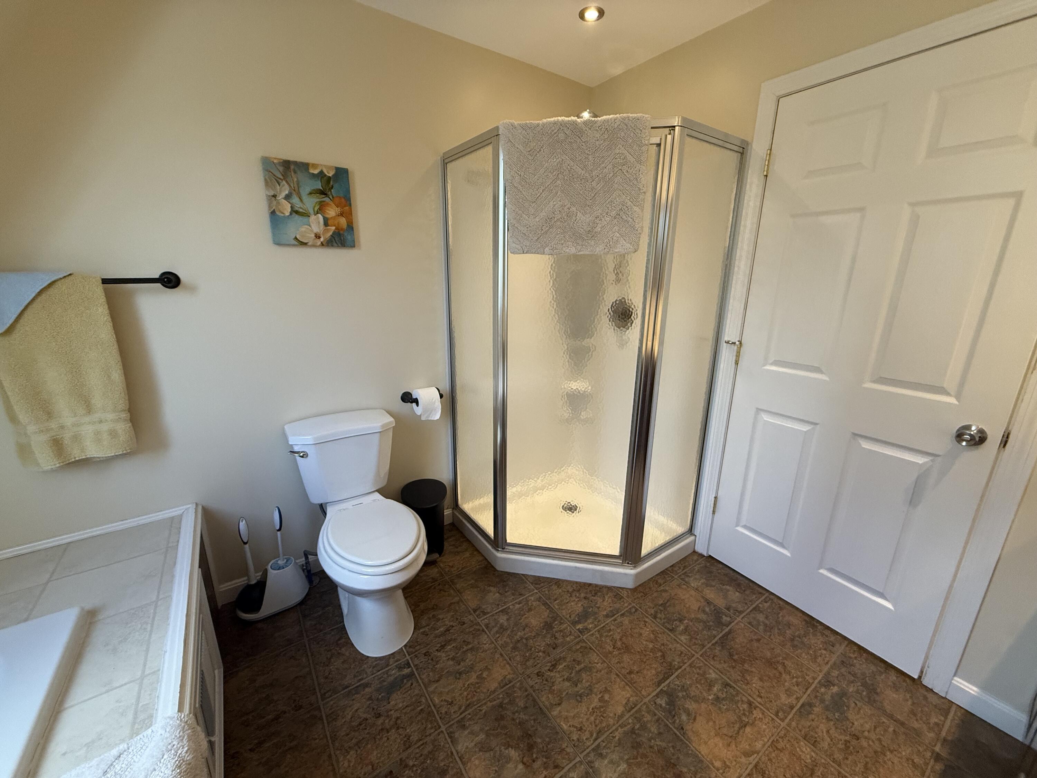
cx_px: 518
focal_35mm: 14
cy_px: 389
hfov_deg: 102.1
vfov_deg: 85.7
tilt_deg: -15.7
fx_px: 419
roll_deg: -0.5
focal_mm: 2.22
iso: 320
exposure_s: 1/120
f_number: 2.2
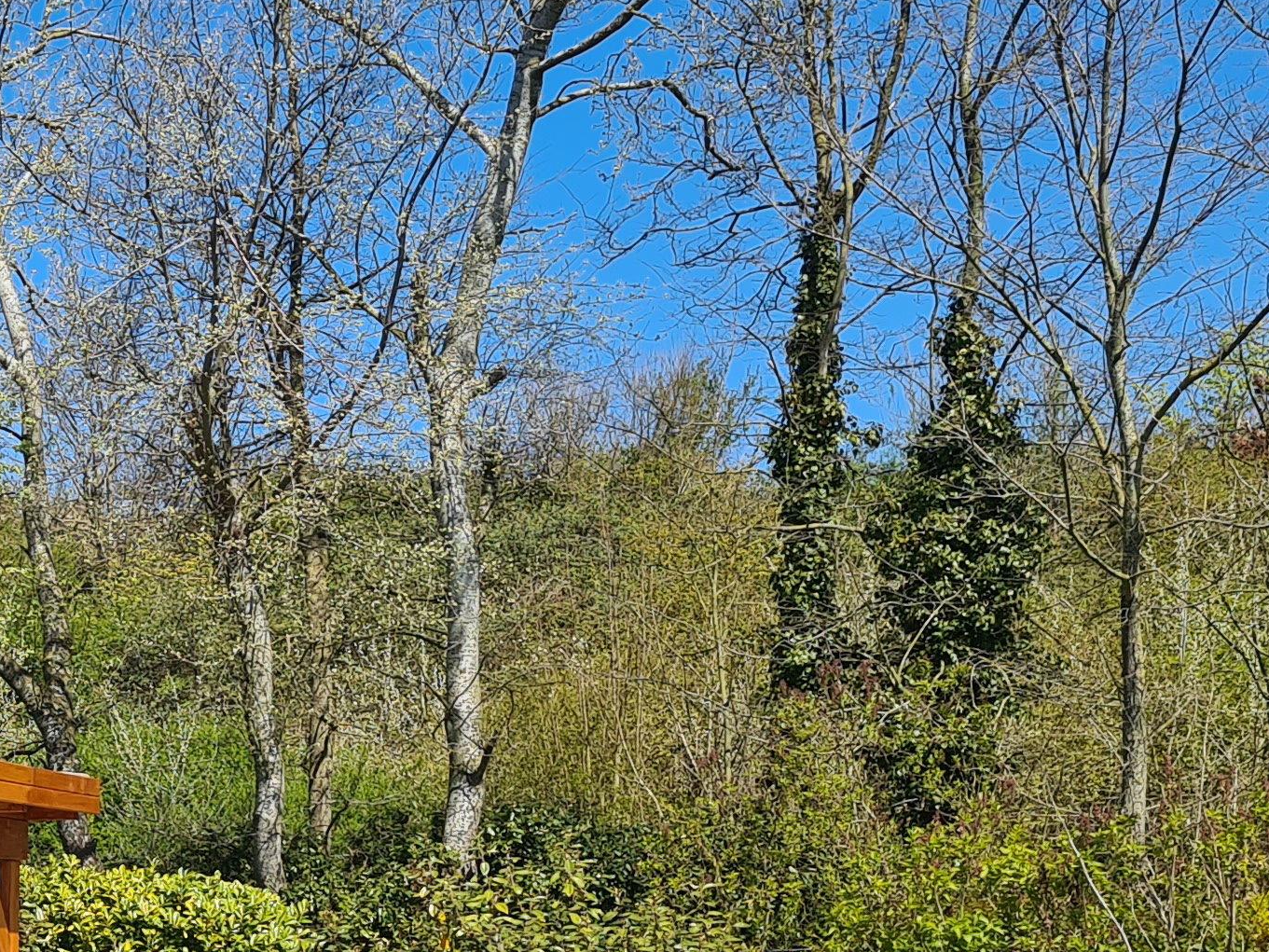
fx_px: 2823
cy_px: 1050
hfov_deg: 23.1
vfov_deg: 18.4
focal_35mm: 77
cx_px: -285
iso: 50
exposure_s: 1/2536
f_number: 1.8
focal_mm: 5.4
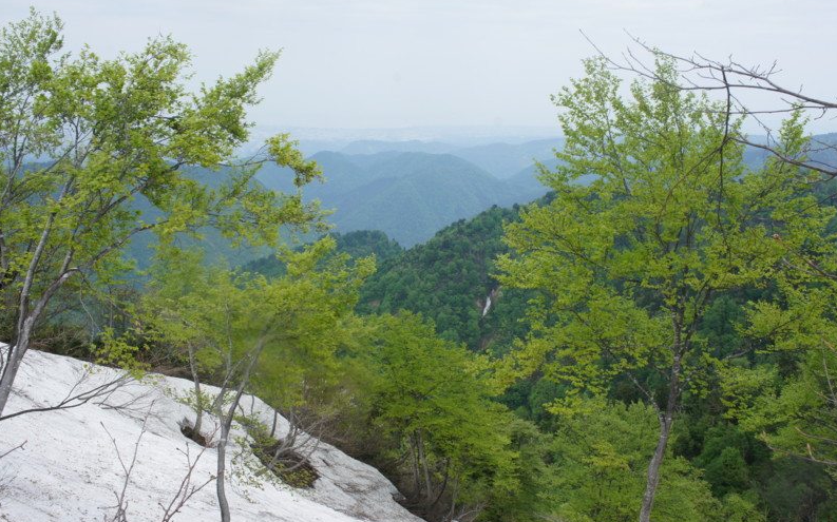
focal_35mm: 37
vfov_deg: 34.4
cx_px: 418
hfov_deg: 52.8
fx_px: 844
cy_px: 256
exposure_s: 1/125
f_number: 11
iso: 200
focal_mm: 24
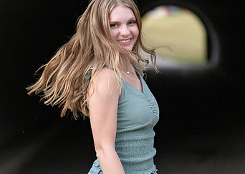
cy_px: 121
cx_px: 101
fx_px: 911
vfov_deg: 10.9
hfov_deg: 15.3
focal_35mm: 131
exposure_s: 1/1000
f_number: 1.2
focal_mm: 50
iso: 1600
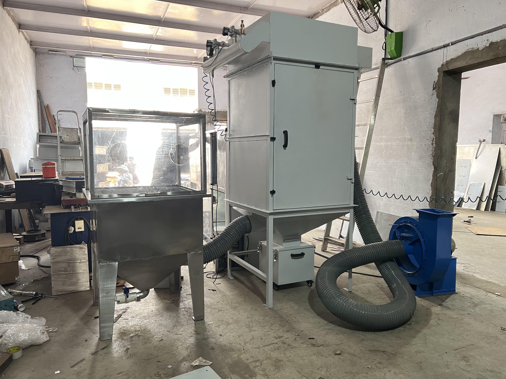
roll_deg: -0.2
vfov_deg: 53.1
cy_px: 190
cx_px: 253
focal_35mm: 26
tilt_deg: -5.8
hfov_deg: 67.3
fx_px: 380
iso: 160
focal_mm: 5.7
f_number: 1.5
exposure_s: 1/60
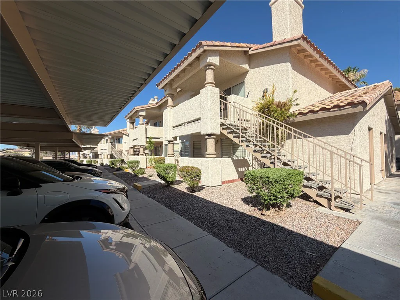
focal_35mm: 14
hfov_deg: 102.1
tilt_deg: +0.7
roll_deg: +1.0
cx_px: 200
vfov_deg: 85.7
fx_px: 162
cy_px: 150
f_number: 2.2
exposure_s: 1/888
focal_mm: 2.22
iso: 20
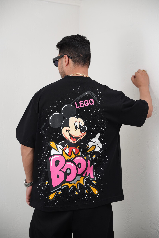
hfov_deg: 16.1
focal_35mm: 85
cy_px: 119
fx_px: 563
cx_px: 80
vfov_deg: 23.9
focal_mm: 85
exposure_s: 1/100
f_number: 4
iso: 160
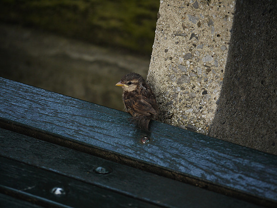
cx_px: 138
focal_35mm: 216
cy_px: 104
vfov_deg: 6.9
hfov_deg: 9.2
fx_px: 1728
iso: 320
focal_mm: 108
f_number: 4.1
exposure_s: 1/250
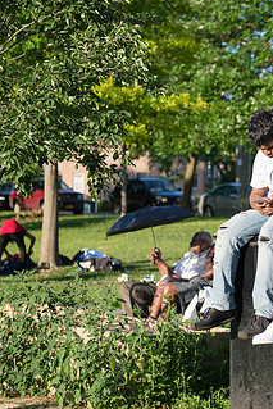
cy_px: 188
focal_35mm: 120
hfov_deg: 11.1
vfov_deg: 17.1
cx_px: 367
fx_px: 1363
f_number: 2.8
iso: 400
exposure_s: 1/4000
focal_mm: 66
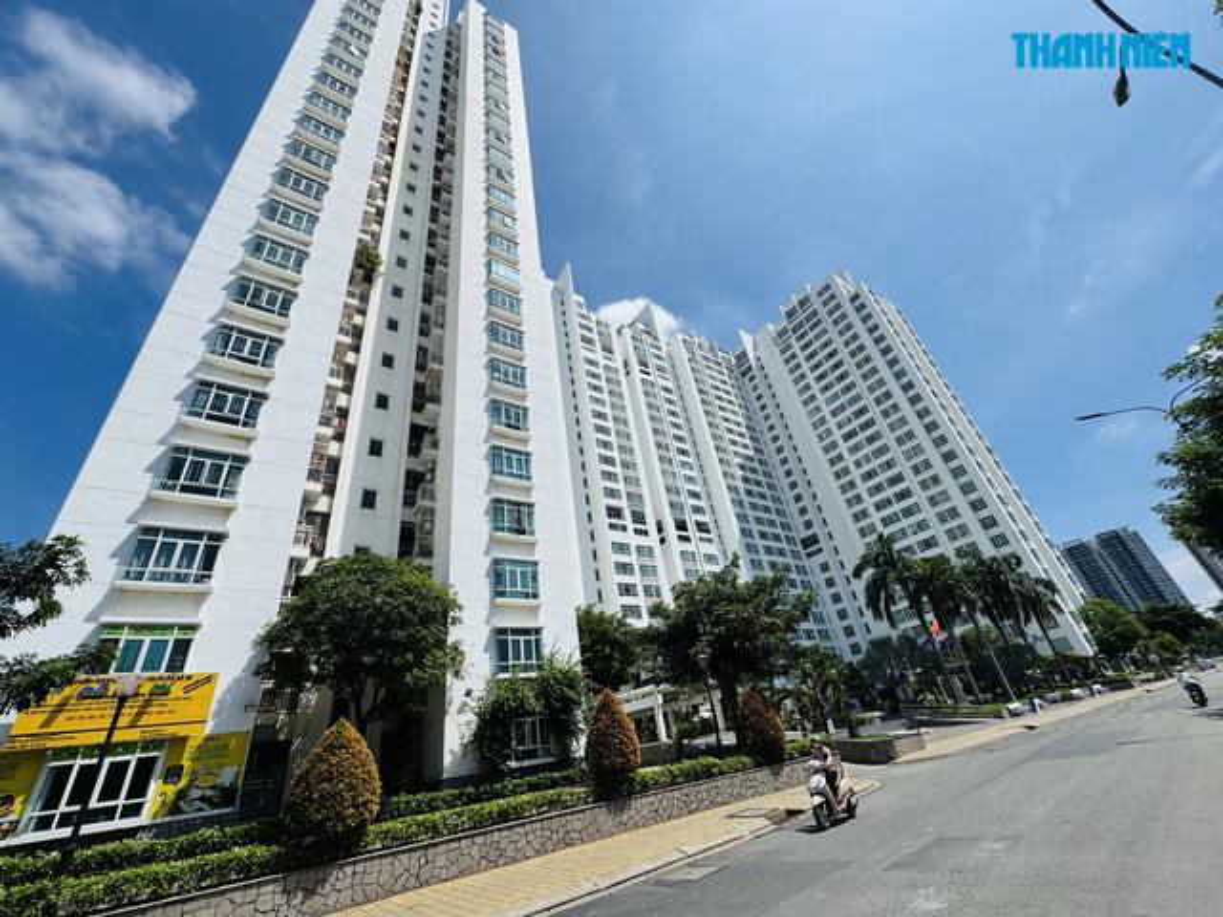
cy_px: 458
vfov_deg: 85.7
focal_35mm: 14
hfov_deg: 102.1
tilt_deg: +31.2
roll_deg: +9.0
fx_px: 495
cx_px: 612
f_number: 2.2
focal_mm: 2.22
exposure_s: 1/3717
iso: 40
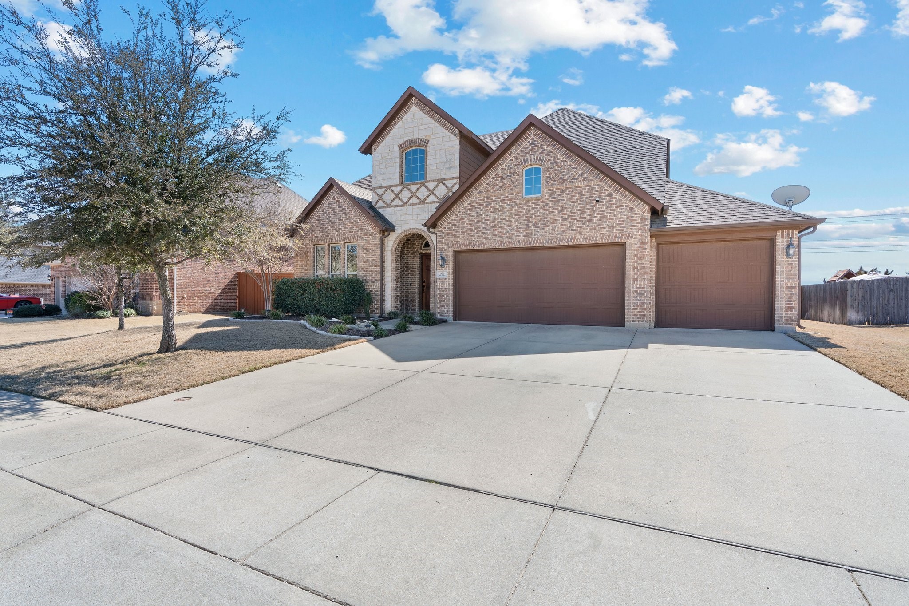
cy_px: 303
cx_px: 454
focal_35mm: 16
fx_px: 404
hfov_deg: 96.7
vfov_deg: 73.7
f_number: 9
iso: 250
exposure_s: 1/30
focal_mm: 16
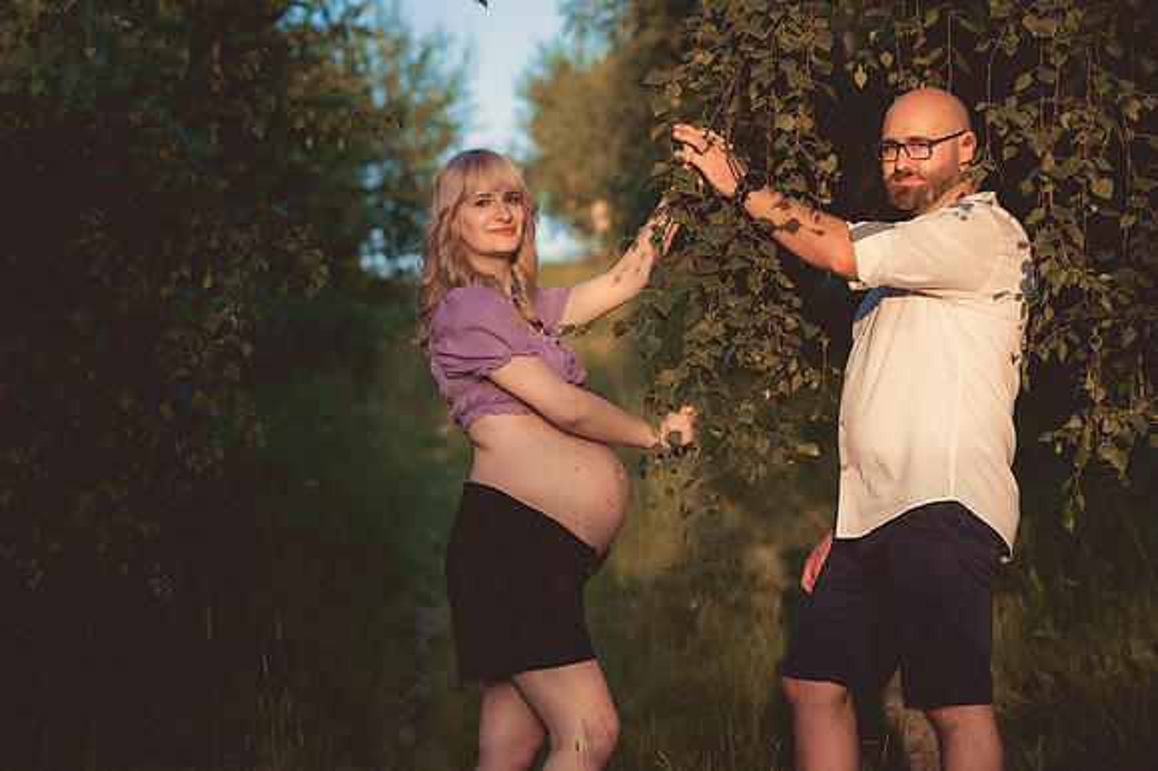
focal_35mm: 85
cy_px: 386
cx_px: 579
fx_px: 2733
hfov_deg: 23.9
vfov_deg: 16.1
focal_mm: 85
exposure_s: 1/1250
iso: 400
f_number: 3.5
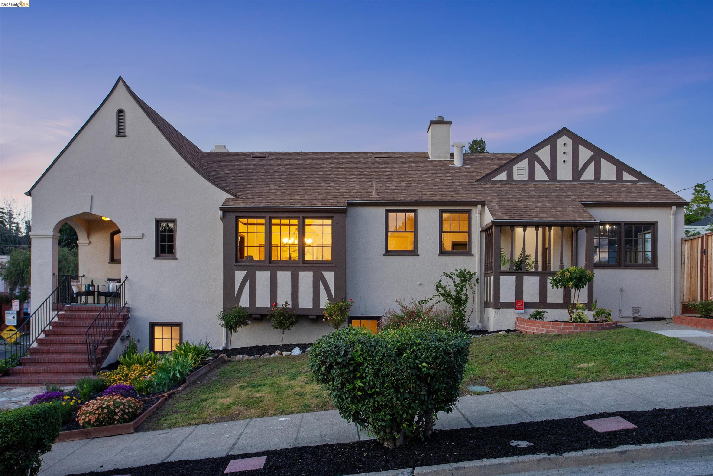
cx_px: 356
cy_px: 238
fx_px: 575
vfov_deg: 45.0
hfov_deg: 63.6
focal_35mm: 29
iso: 800
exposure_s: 1/15
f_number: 9
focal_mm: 29
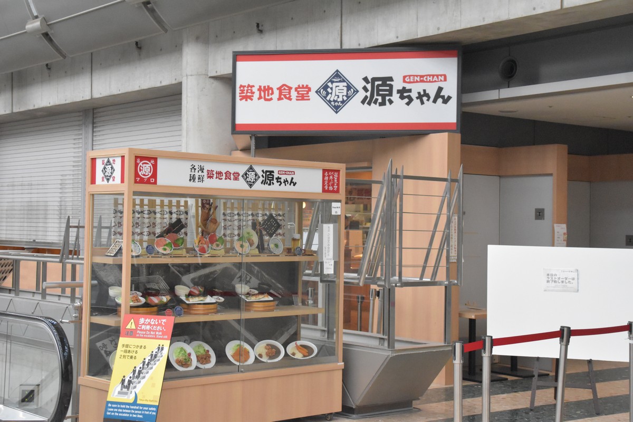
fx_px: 1002
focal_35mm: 57
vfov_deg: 23.8
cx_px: 316
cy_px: 211
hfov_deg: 35.1
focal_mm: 38
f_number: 4.5
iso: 6400
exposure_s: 1/800
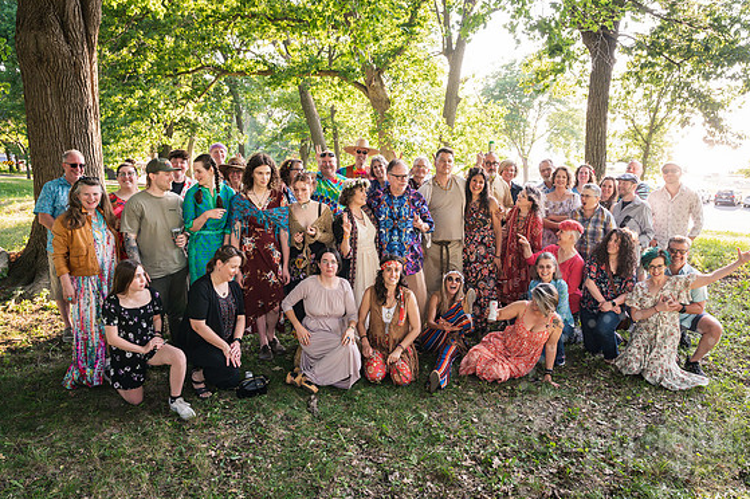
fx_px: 562
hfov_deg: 67.4
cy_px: 250
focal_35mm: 27
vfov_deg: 47.9
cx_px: 381
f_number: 5.6
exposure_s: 1/250
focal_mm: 26
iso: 800
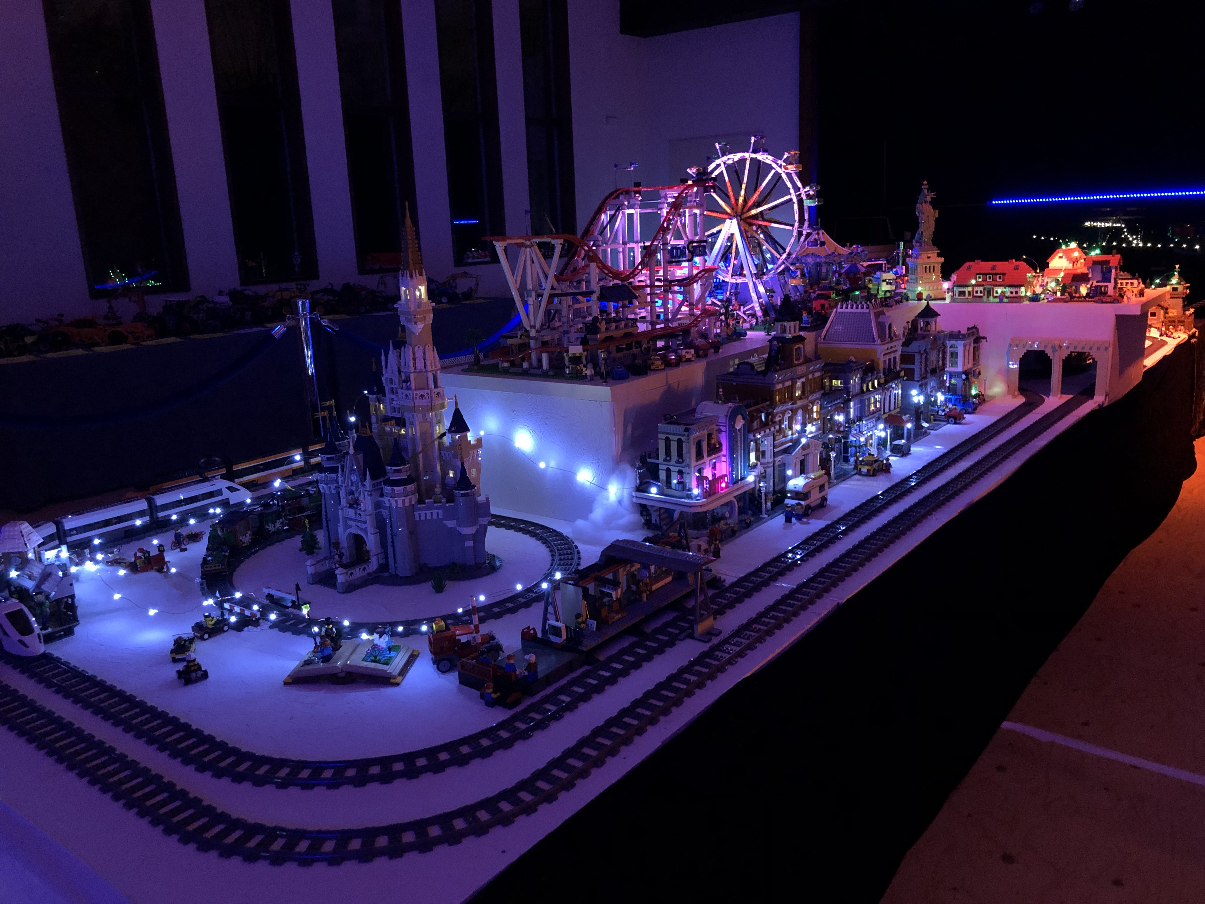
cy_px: 452
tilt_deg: -13.8
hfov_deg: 63.4
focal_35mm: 28
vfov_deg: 49.7
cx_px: 602
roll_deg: +2.6
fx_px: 975
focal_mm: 3.99
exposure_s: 1/4
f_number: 1.8
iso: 100
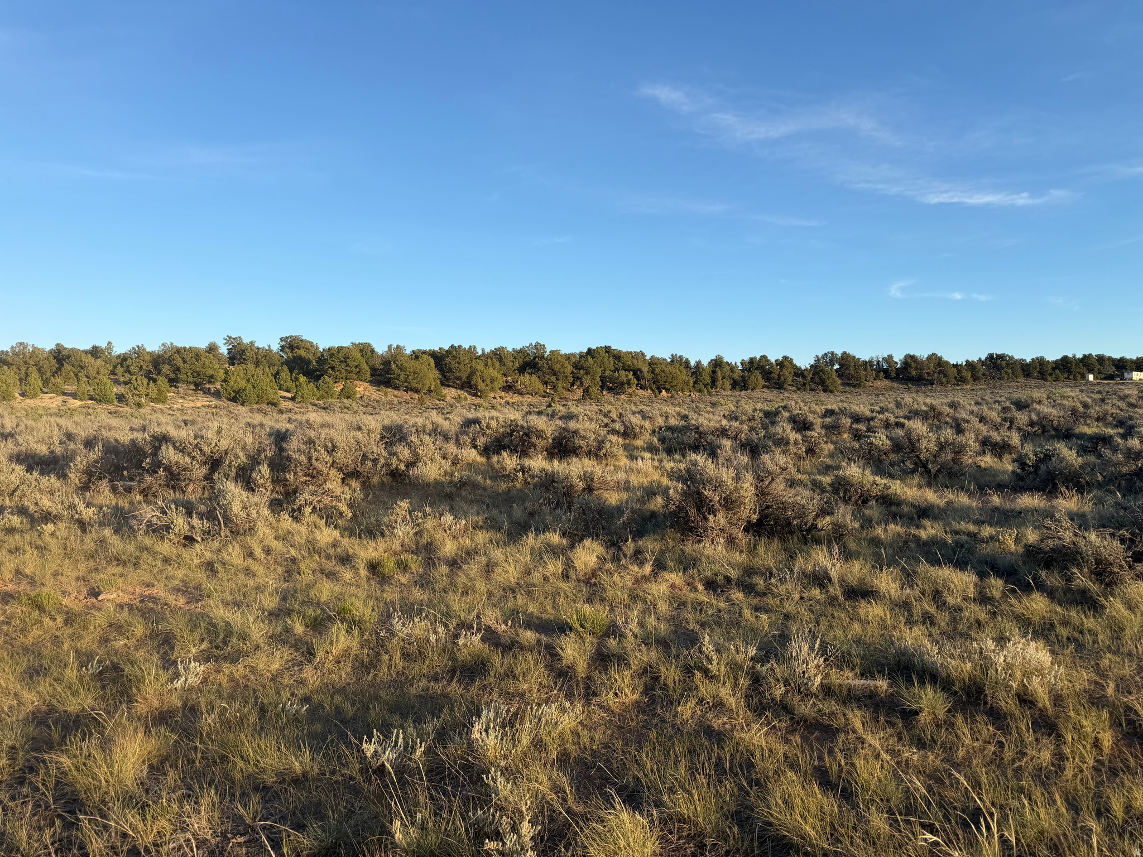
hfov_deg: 71.6
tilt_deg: -1.2
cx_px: 572
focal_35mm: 24
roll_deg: +1.0
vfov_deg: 56.8
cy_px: 428
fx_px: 792
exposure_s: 1/1770
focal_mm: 6.76
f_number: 1.78
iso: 80
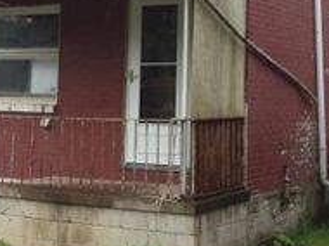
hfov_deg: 17.0
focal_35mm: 116
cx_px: 109
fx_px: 1101
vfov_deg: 12.4
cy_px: -48
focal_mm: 6
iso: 100
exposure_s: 1/80
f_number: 3.5
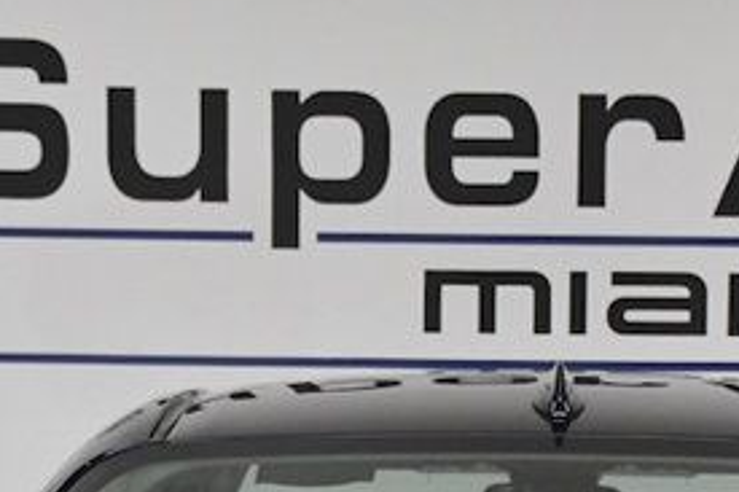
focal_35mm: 179
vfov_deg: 7.5
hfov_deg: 11.5
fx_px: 3672
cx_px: 535
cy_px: 832
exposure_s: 1/2500
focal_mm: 32
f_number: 4
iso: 2500
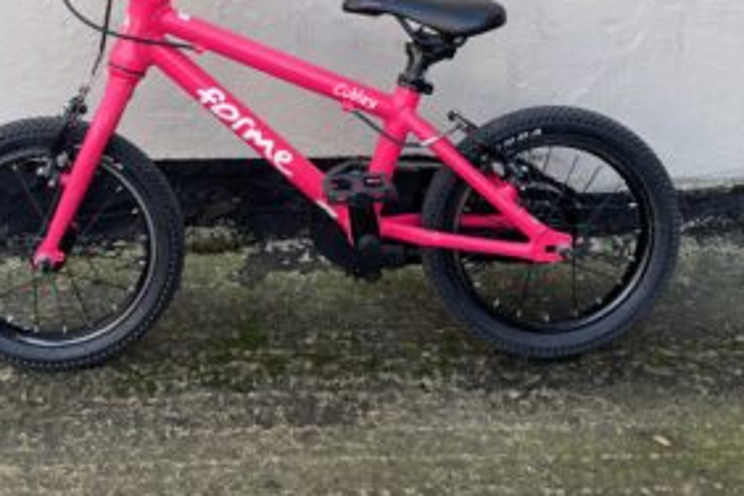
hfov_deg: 42.6
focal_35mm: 46
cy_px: 98
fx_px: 951
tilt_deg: -19.5
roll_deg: +0.4
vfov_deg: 28.6
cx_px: 317
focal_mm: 4.2
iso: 32
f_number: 1.6
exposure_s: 1/130
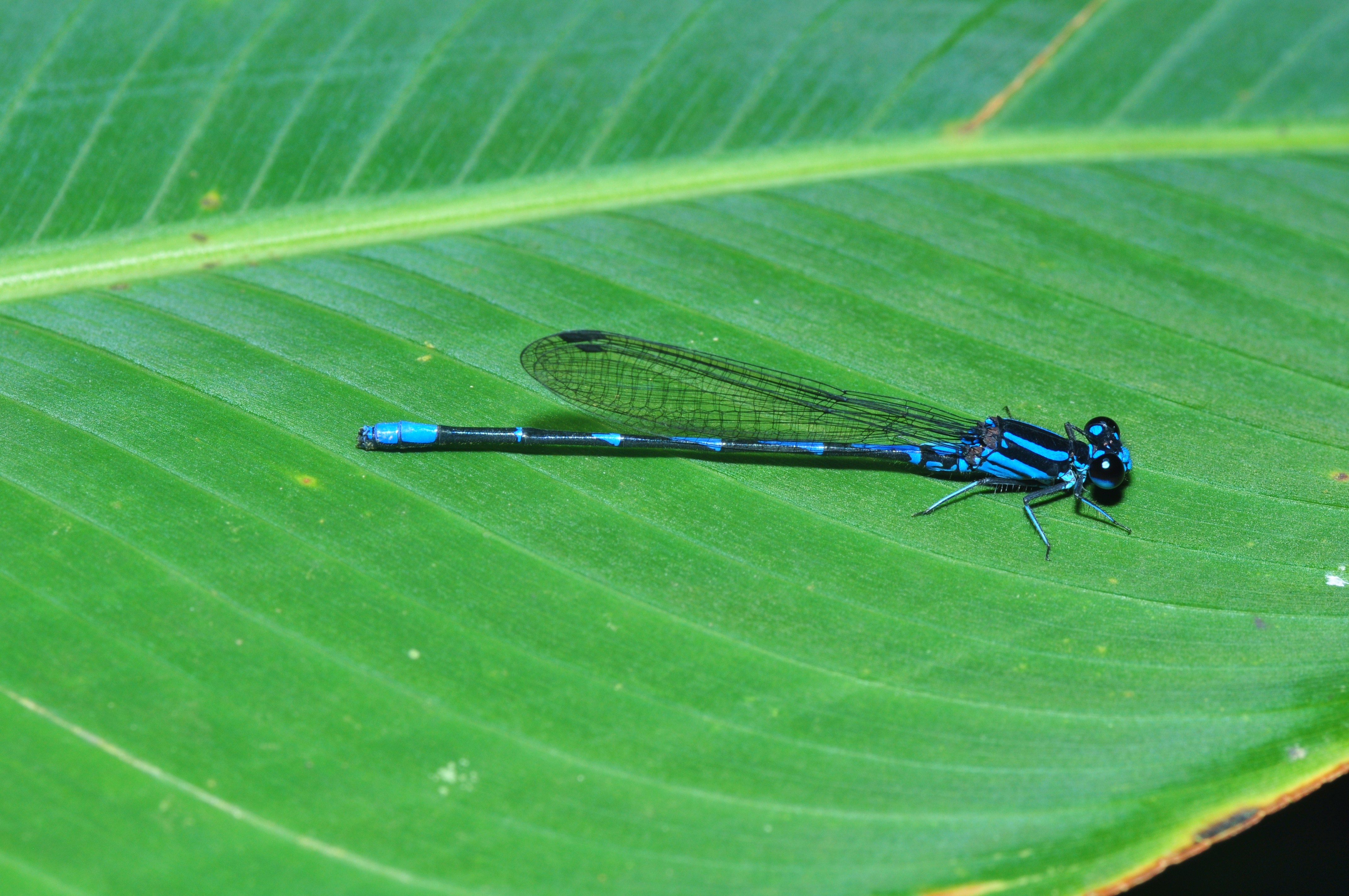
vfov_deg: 10.1
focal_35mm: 135
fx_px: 5053
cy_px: 448
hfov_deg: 15.2
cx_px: 674
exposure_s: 1/200
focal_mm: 90
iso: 200
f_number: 22
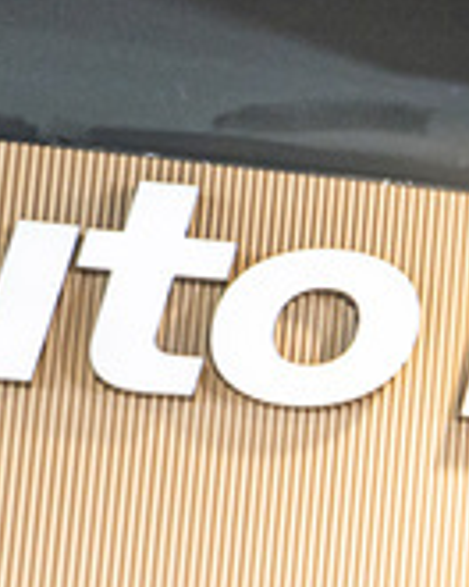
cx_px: 1689
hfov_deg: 7.5
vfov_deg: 11.8
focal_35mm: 163
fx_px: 2828
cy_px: 370
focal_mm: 28
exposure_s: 1/160
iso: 400
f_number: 2.8
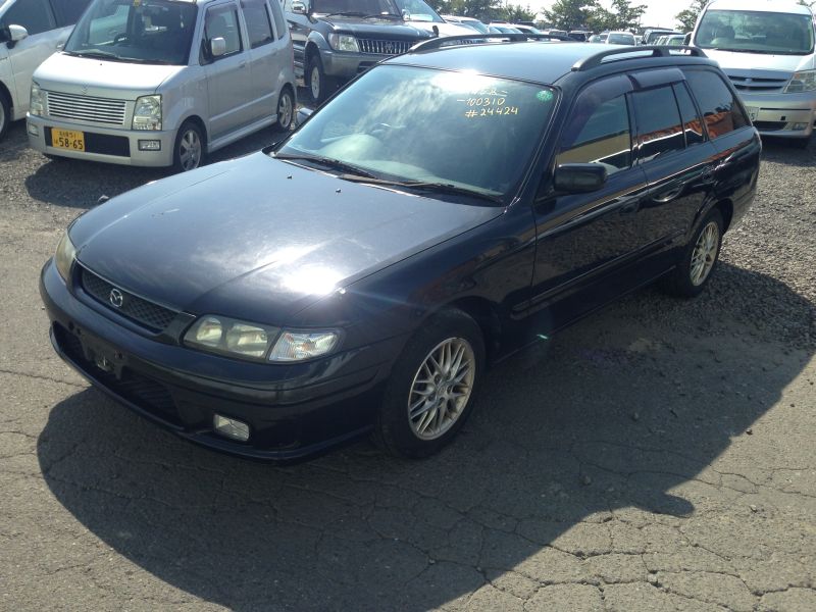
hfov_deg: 55.4
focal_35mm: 33
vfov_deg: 42.9
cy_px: 306
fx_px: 778
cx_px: 408
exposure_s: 1/1043
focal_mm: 4.12
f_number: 2.4
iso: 50
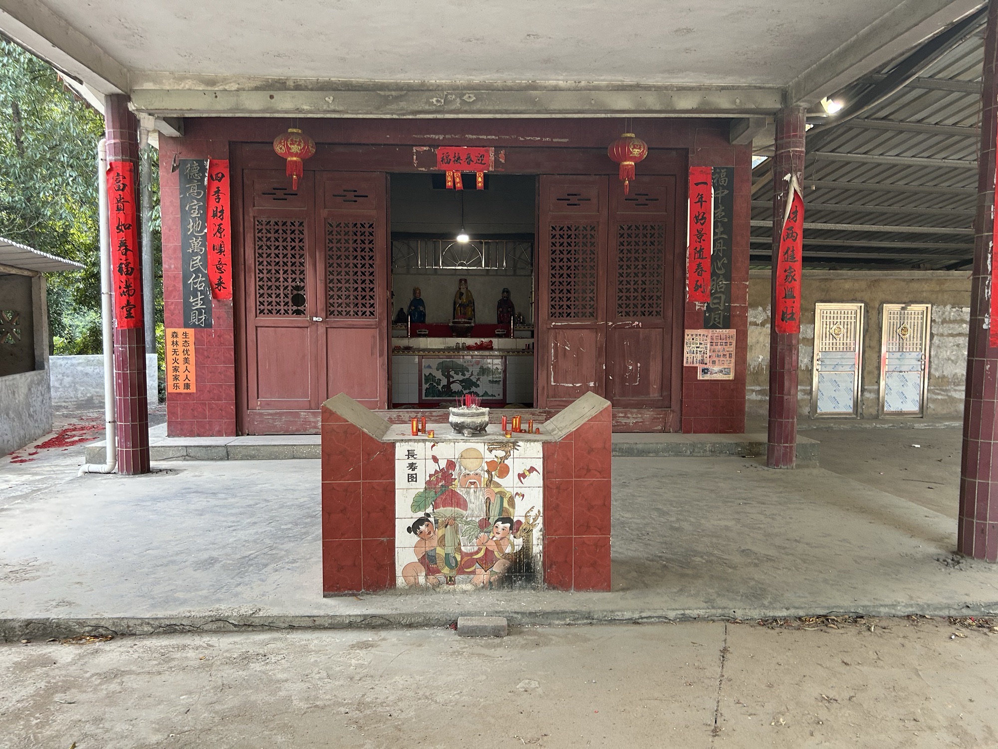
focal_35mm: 26
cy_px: 374
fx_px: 750
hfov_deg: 67.3
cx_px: 499
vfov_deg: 53.1
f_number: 1.5
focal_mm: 5.7
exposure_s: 1/87
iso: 125
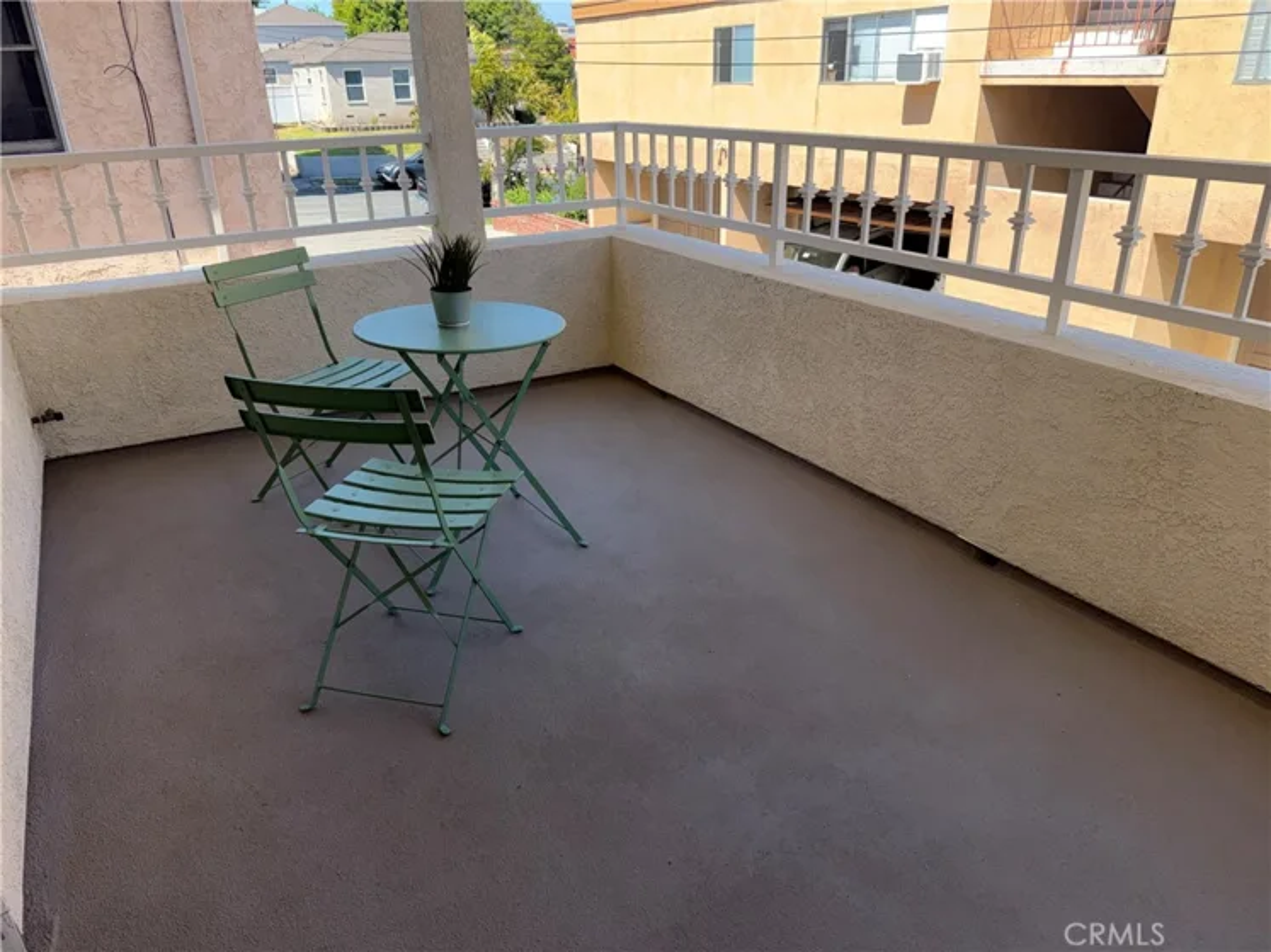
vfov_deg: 56.8
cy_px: 476
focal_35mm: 24
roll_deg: +1.9
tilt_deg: -23.5
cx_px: 636
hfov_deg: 71.6
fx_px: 881
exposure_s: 1/1653
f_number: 1.78
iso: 64
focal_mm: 6.76
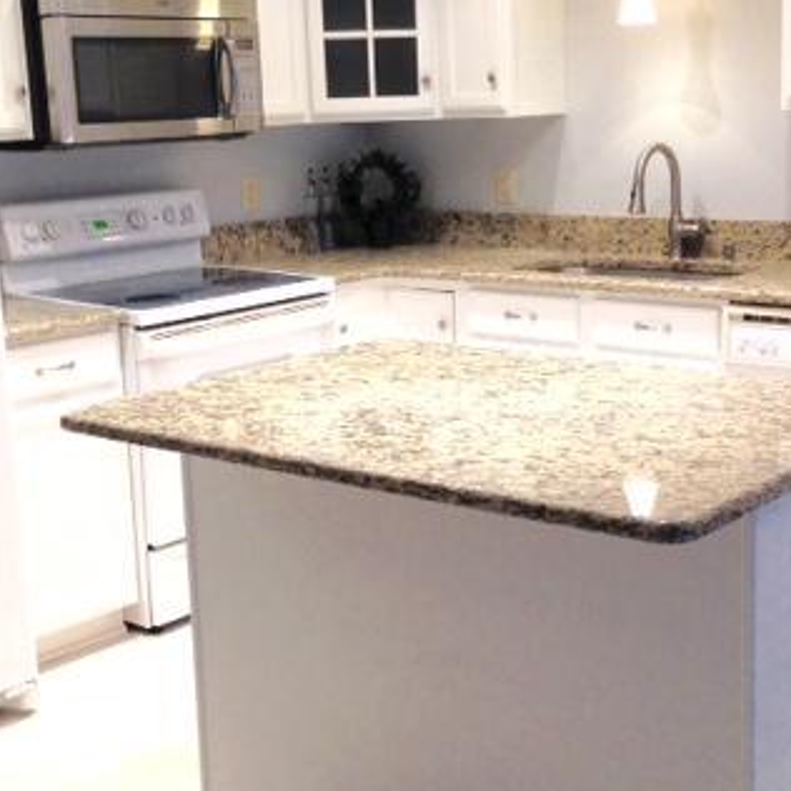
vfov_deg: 29.1
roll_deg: +3.0
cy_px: 380
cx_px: 441
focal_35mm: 59
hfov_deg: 29.0
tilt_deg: -11.8
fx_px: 1525
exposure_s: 1/20
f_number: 2.4
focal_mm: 4.12
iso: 80
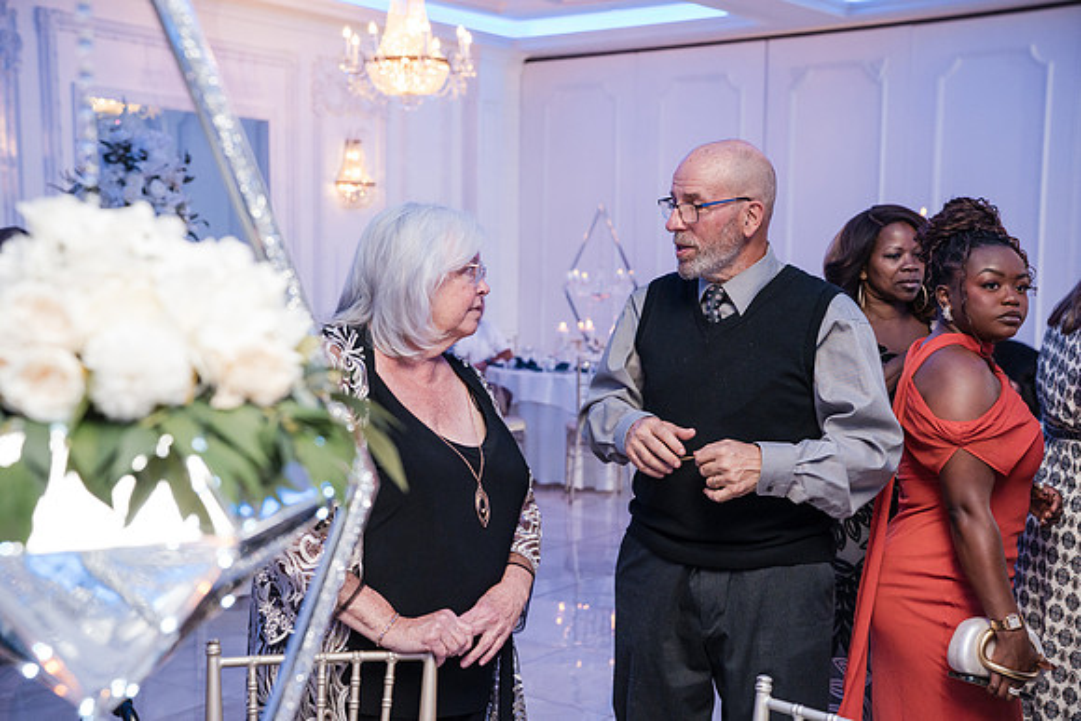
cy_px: 360
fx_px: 1472
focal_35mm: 49
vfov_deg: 27.5
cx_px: 540
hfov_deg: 40.3
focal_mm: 49
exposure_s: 1/250
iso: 3200
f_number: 4
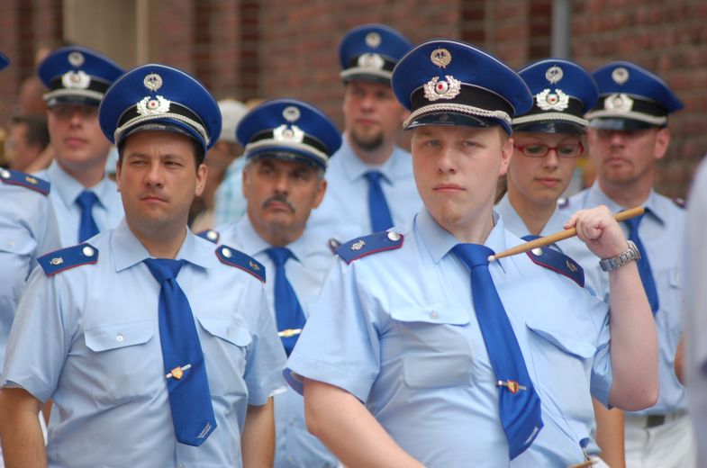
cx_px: 354
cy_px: 234
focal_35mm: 225
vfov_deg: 6.1
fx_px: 4410
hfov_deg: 9.2
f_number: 4.5
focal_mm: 150
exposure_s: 1/1250
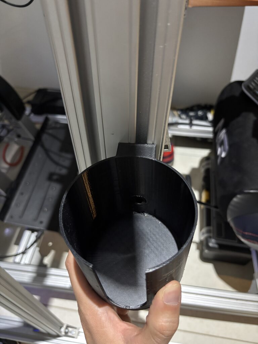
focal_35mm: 26
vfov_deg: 67.3
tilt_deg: -51.3
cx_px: 129
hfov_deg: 53.1
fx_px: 258
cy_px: 172
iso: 640
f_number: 1.6
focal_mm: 5.96
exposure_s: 1/30
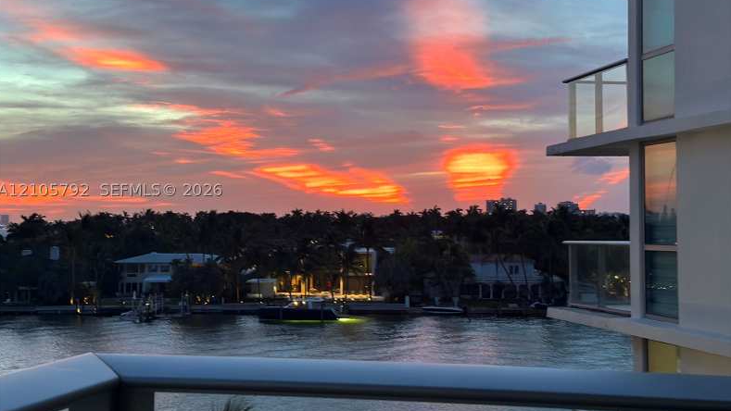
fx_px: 1027
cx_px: 364
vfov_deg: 22.6
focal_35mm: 53
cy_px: 190
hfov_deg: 39.2
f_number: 1.78
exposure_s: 1/40
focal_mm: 6.86
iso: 250
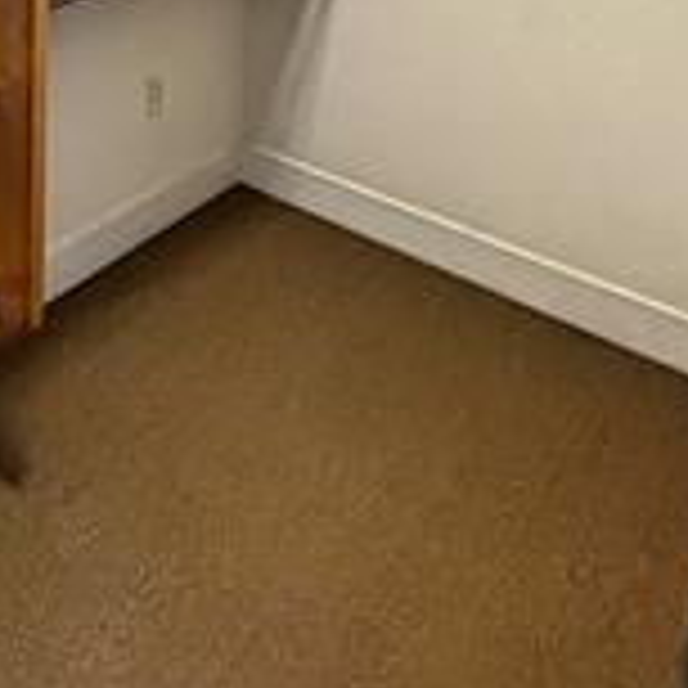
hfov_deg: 38.4
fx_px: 810
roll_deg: -0.1
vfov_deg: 34.9
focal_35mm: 36
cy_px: -166
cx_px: -63
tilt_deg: -6.1
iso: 320
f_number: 1.8
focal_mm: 1.57
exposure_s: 1/60
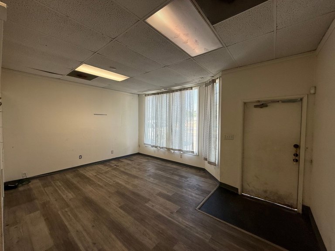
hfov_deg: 102.1
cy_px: 126
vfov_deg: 85.7
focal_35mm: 14
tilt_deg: -1.0
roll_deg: -0.8
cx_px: 168
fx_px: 135
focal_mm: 2.22
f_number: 2.2
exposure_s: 1/120
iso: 125
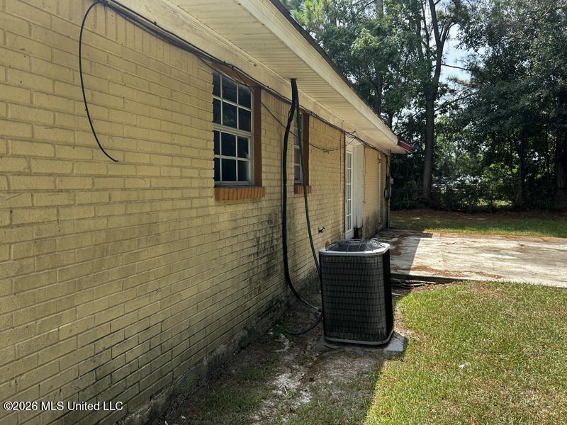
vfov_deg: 53.1
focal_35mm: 26
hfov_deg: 67.3
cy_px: 212
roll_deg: +2.3
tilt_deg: -4.2
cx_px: 284
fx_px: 426
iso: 50
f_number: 1.5
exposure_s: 1/1009
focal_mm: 5.7
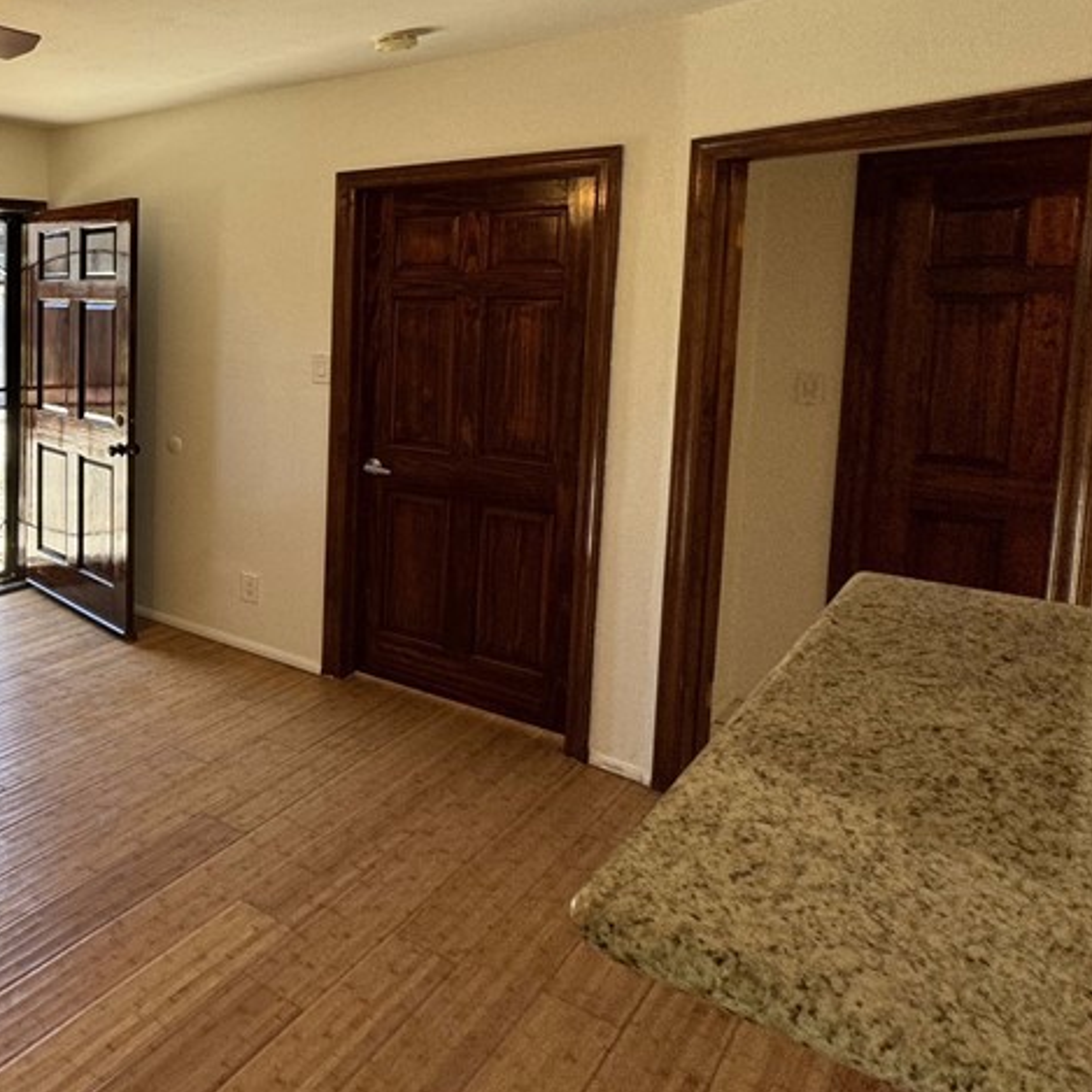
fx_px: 964
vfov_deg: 57.8
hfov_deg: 45.4
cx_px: -91
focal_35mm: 27
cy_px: 366
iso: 125
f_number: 2.2
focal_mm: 2.22
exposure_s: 1/99
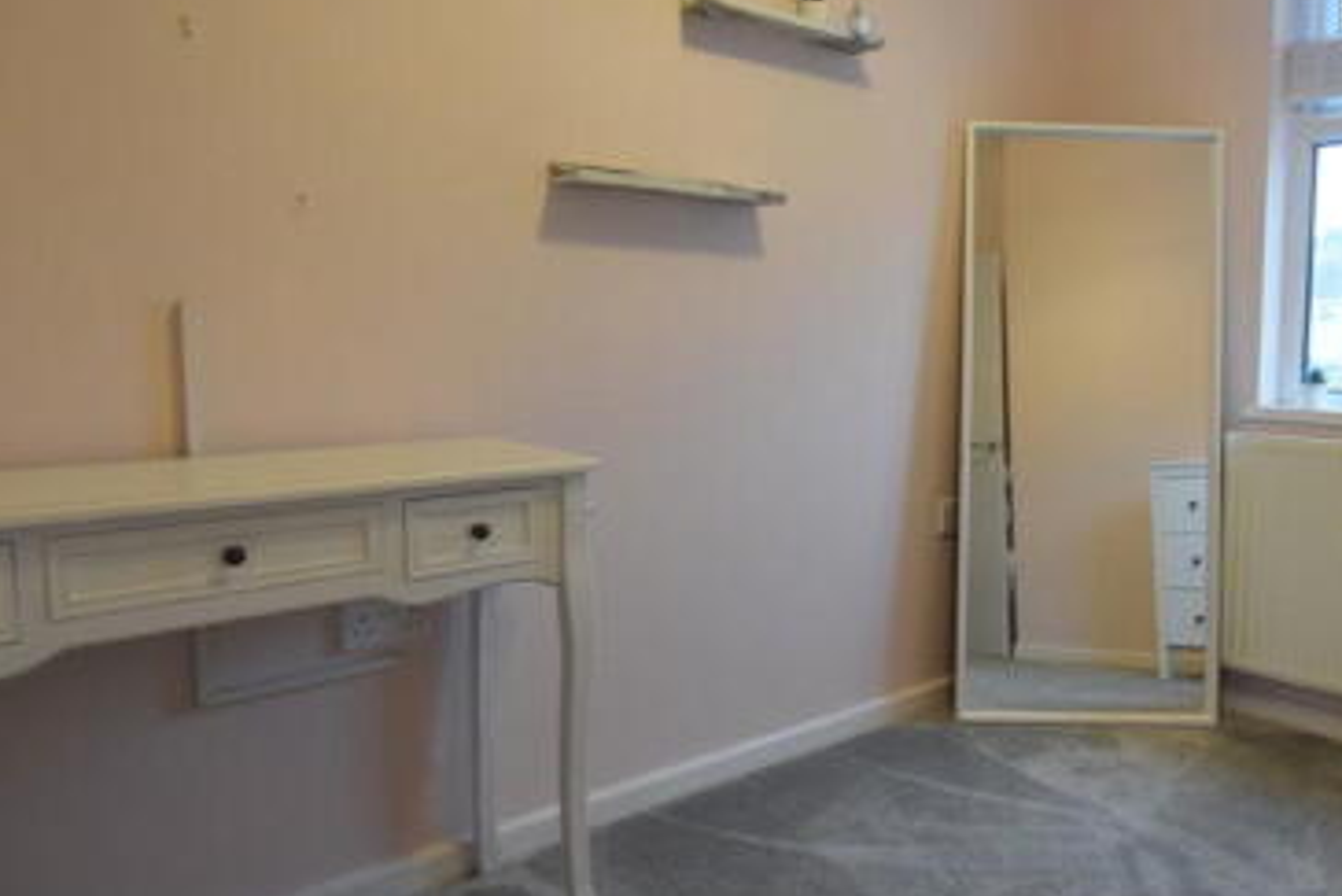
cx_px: 942
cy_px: 393
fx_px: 1007
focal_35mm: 27
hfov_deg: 64.8
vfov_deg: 47.9
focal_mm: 10
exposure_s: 1/60
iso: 1250
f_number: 3.5
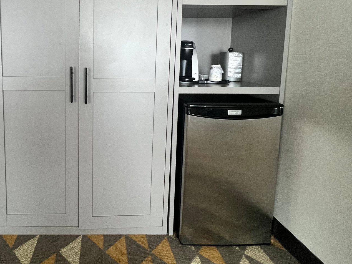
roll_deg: -0.1
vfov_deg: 61.5
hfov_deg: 75.3
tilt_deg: -5.8
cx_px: 104
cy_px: 82
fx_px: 214
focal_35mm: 21
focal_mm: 1.57
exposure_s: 1/99
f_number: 1.8
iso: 250
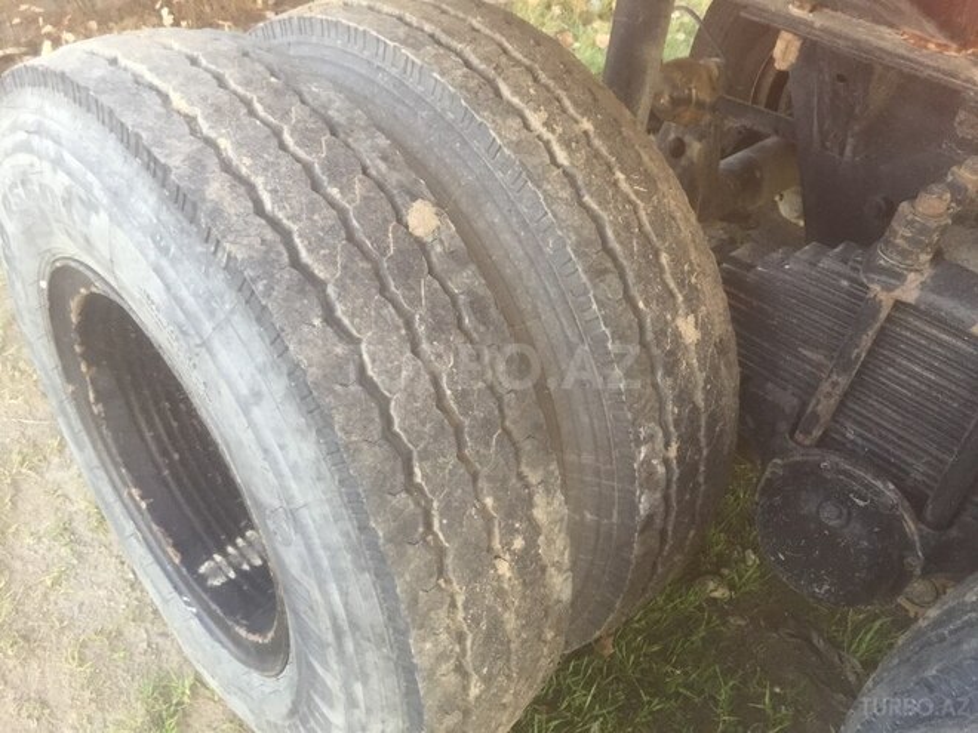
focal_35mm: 29
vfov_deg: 48.2
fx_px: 819
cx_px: 489
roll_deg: -1.9
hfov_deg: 61.7
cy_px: 366
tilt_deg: -39.3
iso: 50
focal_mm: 4.15
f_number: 2.2
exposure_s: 1/33
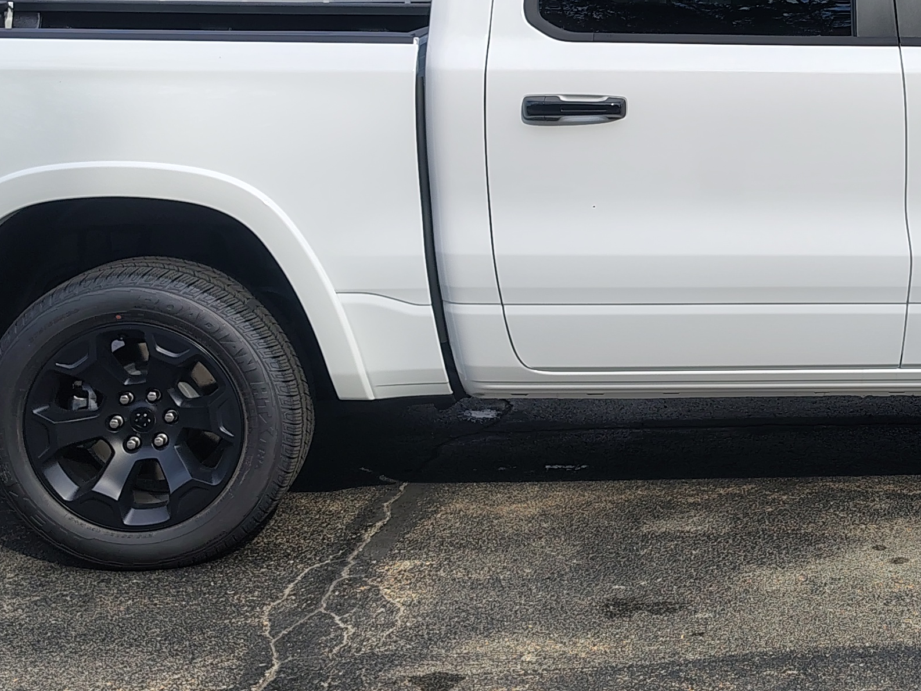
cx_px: 774
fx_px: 1649
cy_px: 124
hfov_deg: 30.2
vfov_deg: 23.3
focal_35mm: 62
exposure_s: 1/1323
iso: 101
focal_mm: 5.56
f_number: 1.8
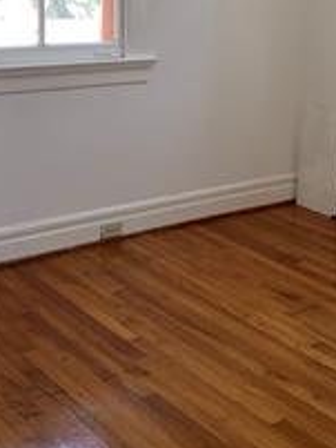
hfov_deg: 23.6
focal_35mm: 62
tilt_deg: -4.1
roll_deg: -1.8
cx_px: 209
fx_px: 802
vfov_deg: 30.1
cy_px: 65
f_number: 1.8
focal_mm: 4.25
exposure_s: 1/85
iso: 100
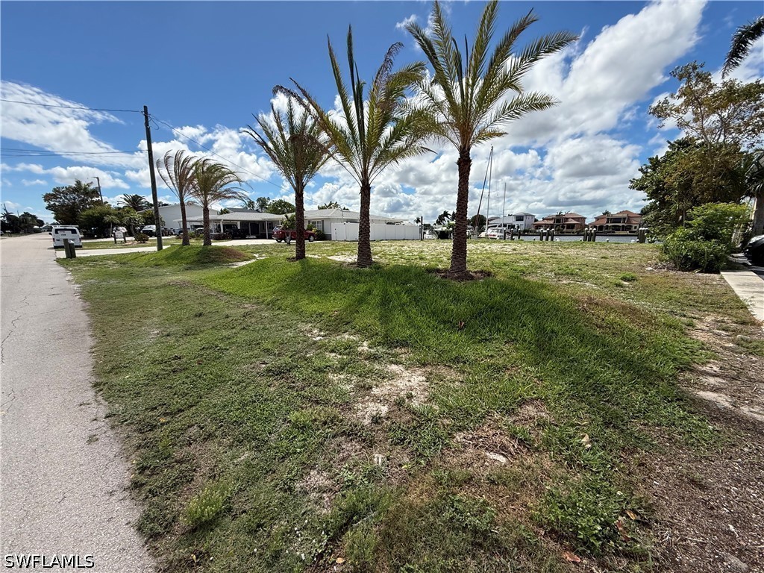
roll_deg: +0.1
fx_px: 309
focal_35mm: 14
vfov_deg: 85.7
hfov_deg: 102.1
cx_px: 382
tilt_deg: -10.7
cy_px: 286
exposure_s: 1/2506
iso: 50
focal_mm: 2.22
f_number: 2.2
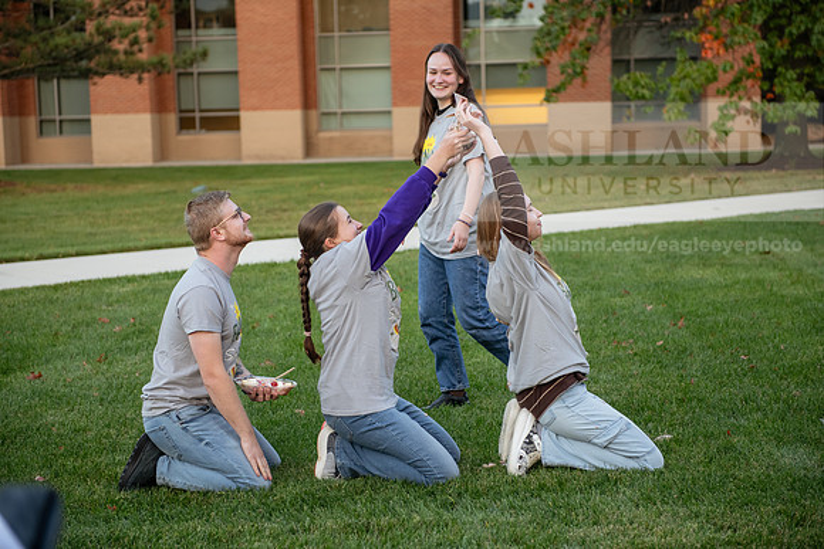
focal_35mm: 70
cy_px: 274
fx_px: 1603
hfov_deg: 28.8
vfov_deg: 19.5
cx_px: 412
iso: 800
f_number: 3.2
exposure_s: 1/320
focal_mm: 70
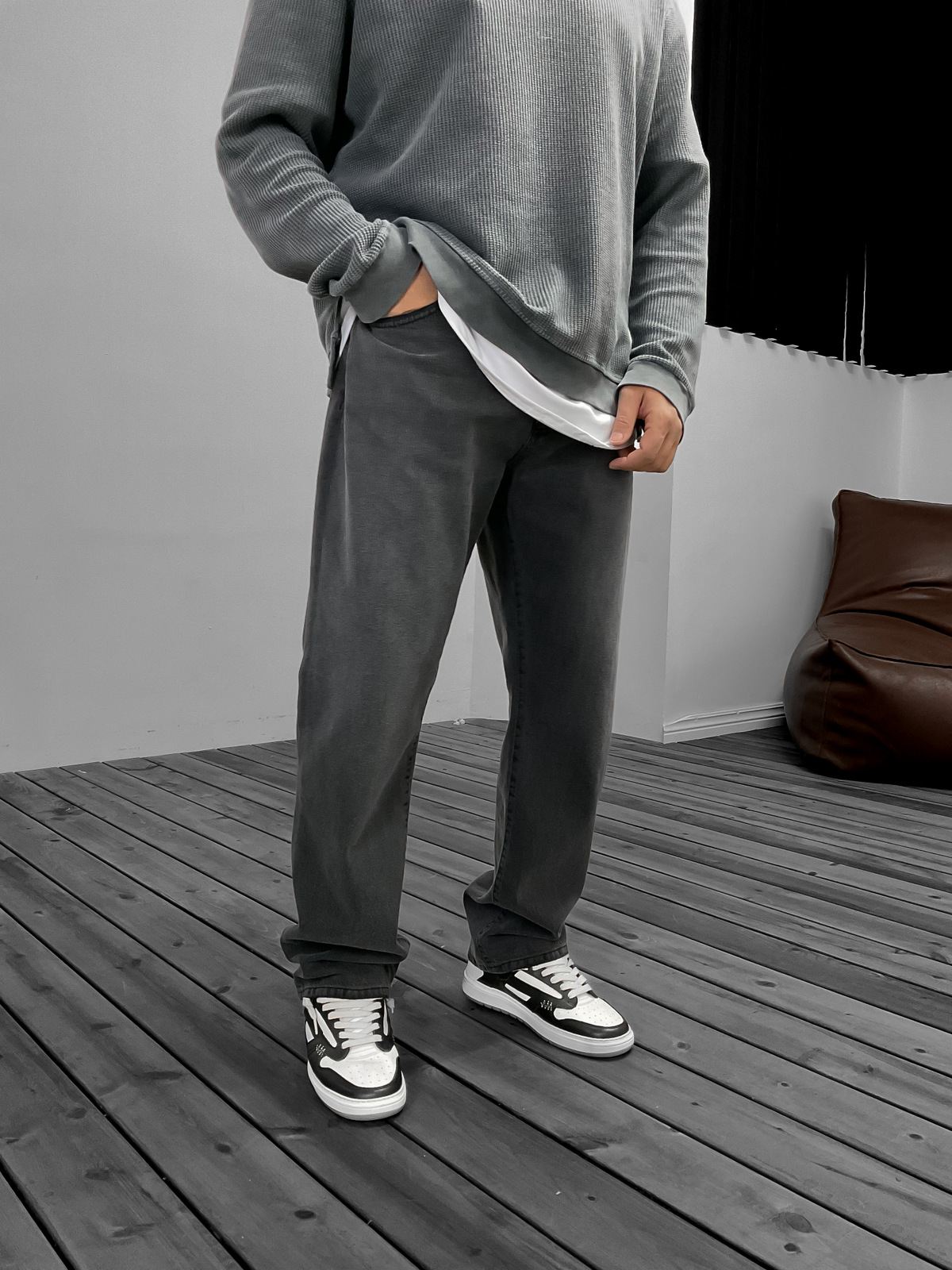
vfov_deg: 61.7
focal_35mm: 29
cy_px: 635
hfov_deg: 48.2
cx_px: 476
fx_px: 1063
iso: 125
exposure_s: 1/60
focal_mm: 3
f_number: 1.8
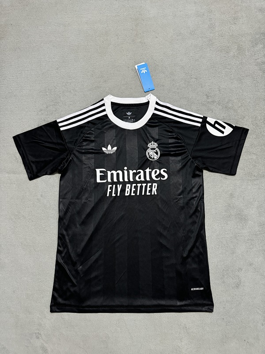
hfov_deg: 56.8
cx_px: 132
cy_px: 177
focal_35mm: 24
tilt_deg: -79.2
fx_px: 245
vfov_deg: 71.6
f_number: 1.78
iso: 500
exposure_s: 1/60
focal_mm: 6.76
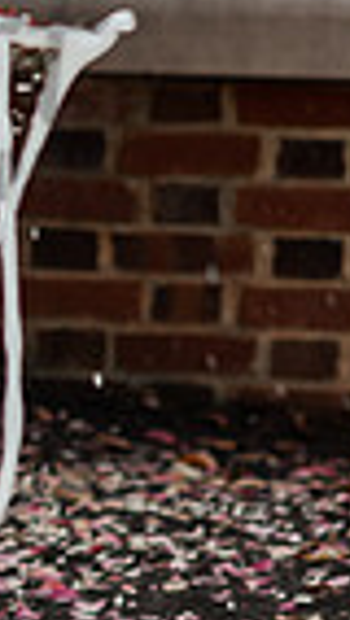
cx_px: -774
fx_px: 7828
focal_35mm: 475
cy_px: -182
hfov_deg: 2.5
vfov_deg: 4.5
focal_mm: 85
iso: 400
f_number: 3.5
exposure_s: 1/320
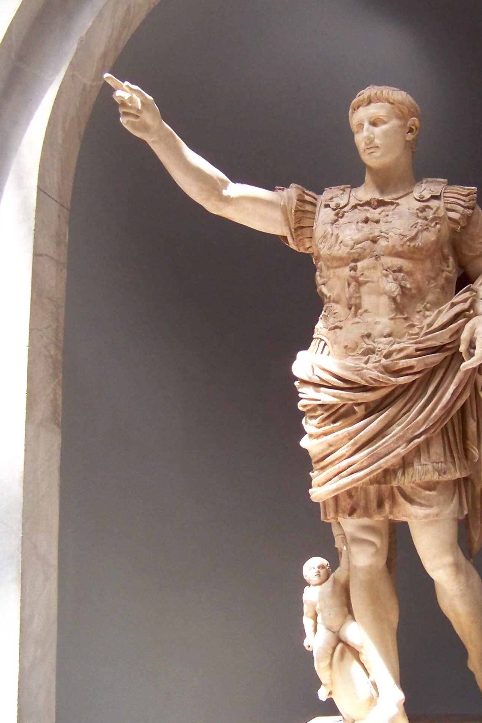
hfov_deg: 26.7
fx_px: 1004
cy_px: 298
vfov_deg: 39.5
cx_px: 358
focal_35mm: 50
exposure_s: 1/640
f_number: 2.8
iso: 400
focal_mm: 5.85
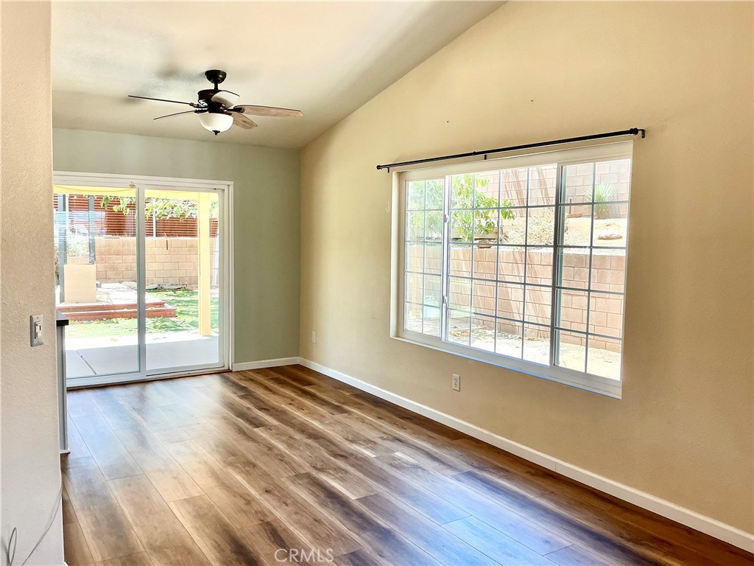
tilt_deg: -3.0
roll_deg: -0.9
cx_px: 377
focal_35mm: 29
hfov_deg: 61.7
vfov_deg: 48.2
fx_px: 632
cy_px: 283
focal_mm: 3
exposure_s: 1/120
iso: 25
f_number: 1.8
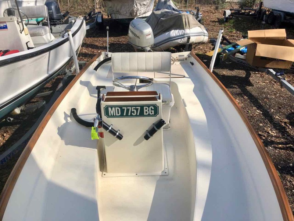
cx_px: 147
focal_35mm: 28
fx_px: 238
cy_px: 110
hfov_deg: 63.4
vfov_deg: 49.7
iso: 20
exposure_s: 1/2088
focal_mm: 3.99
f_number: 1.8
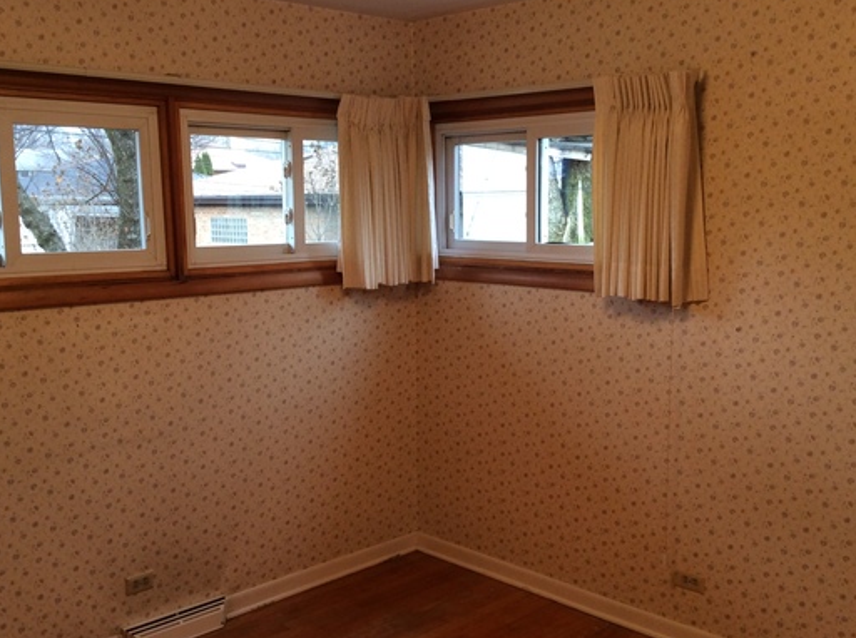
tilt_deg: -9.7
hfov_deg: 46.9
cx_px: 408
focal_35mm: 40
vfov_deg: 35.8
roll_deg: +1.5
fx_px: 987
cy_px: 347
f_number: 2.4
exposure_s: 1/24
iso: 50
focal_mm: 3.3
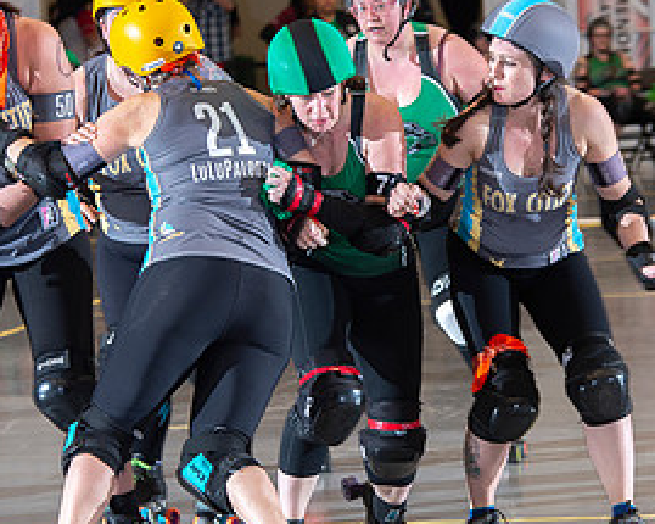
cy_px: 264
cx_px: 446
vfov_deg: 6.3
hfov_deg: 7.8
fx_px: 4786
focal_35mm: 247
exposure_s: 1/160
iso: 640
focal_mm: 122
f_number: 5.6
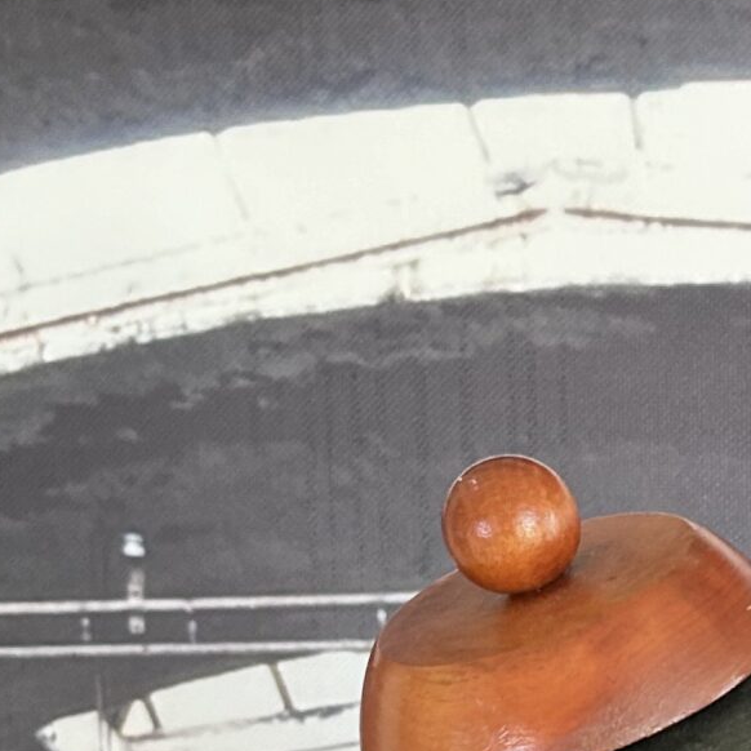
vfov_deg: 16.8
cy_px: 765
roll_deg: +0.0
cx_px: 813
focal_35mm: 101
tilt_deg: -13.8
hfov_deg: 16.7
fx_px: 2479
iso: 160
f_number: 1.5
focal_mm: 5.7
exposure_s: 1/60
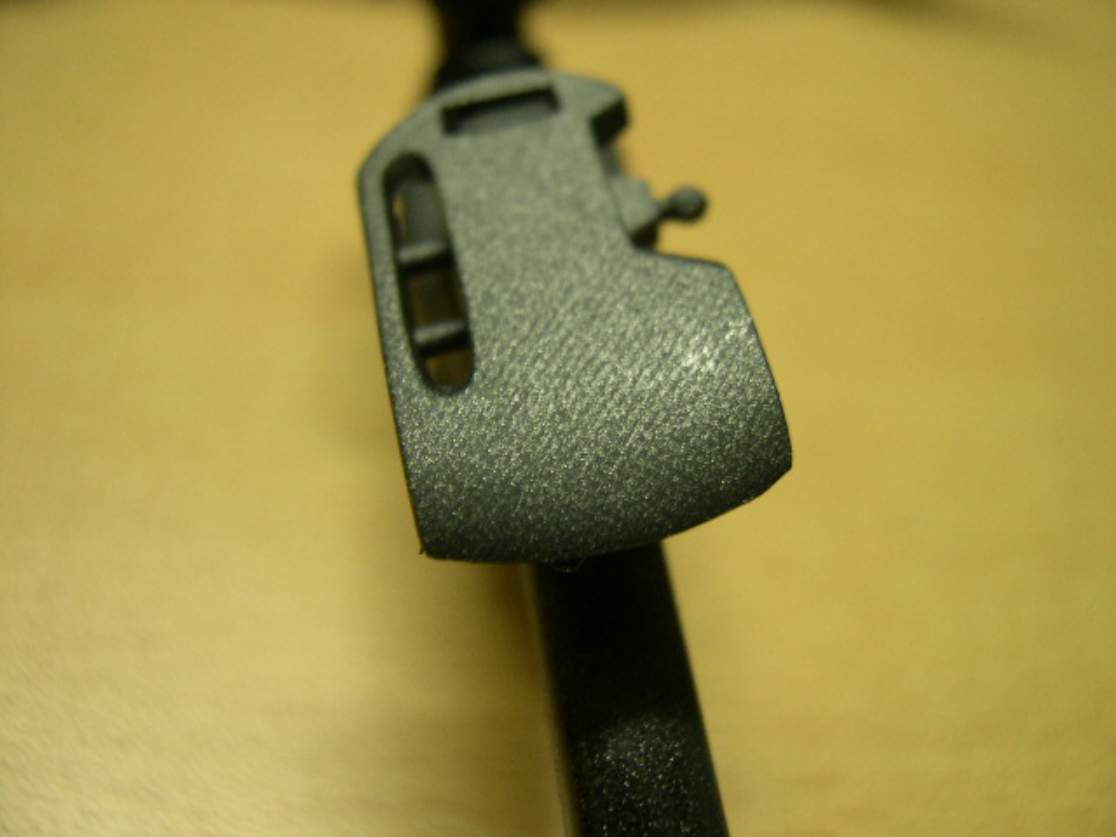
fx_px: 1225
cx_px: 558
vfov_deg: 37.7
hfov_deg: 49.0
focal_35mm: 38
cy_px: 418
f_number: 2.8
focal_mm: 8
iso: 100
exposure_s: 1/7.6
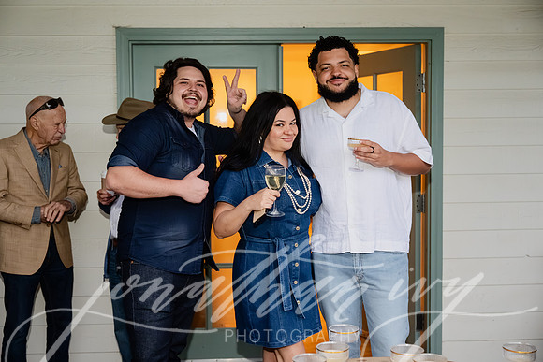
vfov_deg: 29.9
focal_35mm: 45
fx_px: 679
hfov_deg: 43.6
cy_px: 181
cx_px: 272
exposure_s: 1/160
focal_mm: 45
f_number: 3.2
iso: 4000
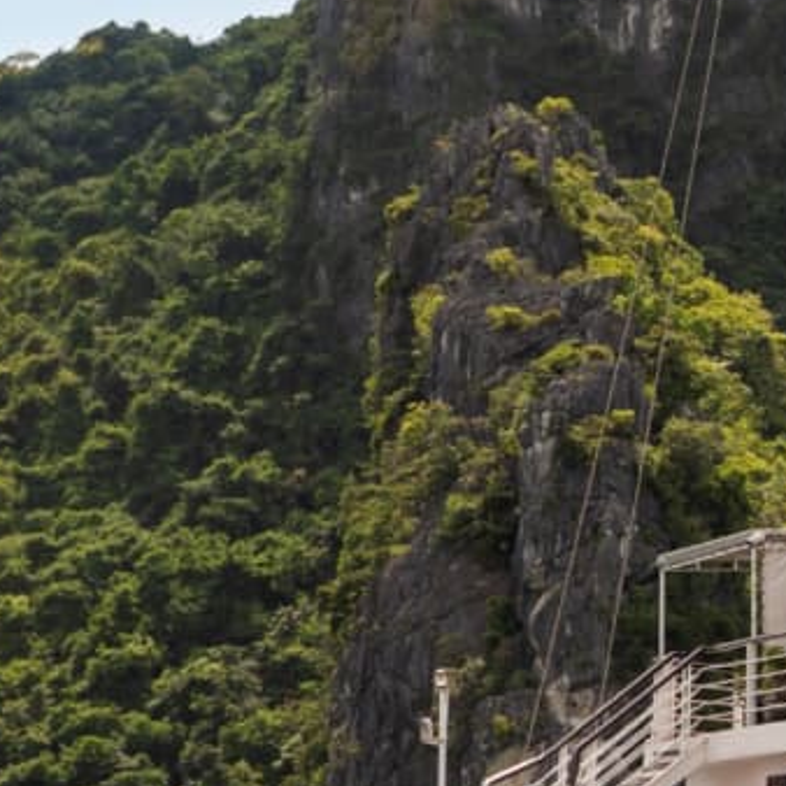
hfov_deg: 8.6
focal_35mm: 193
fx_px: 4958
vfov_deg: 9.1
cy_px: 445
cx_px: 1564
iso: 200
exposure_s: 1/1000
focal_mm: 40
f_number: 5.6
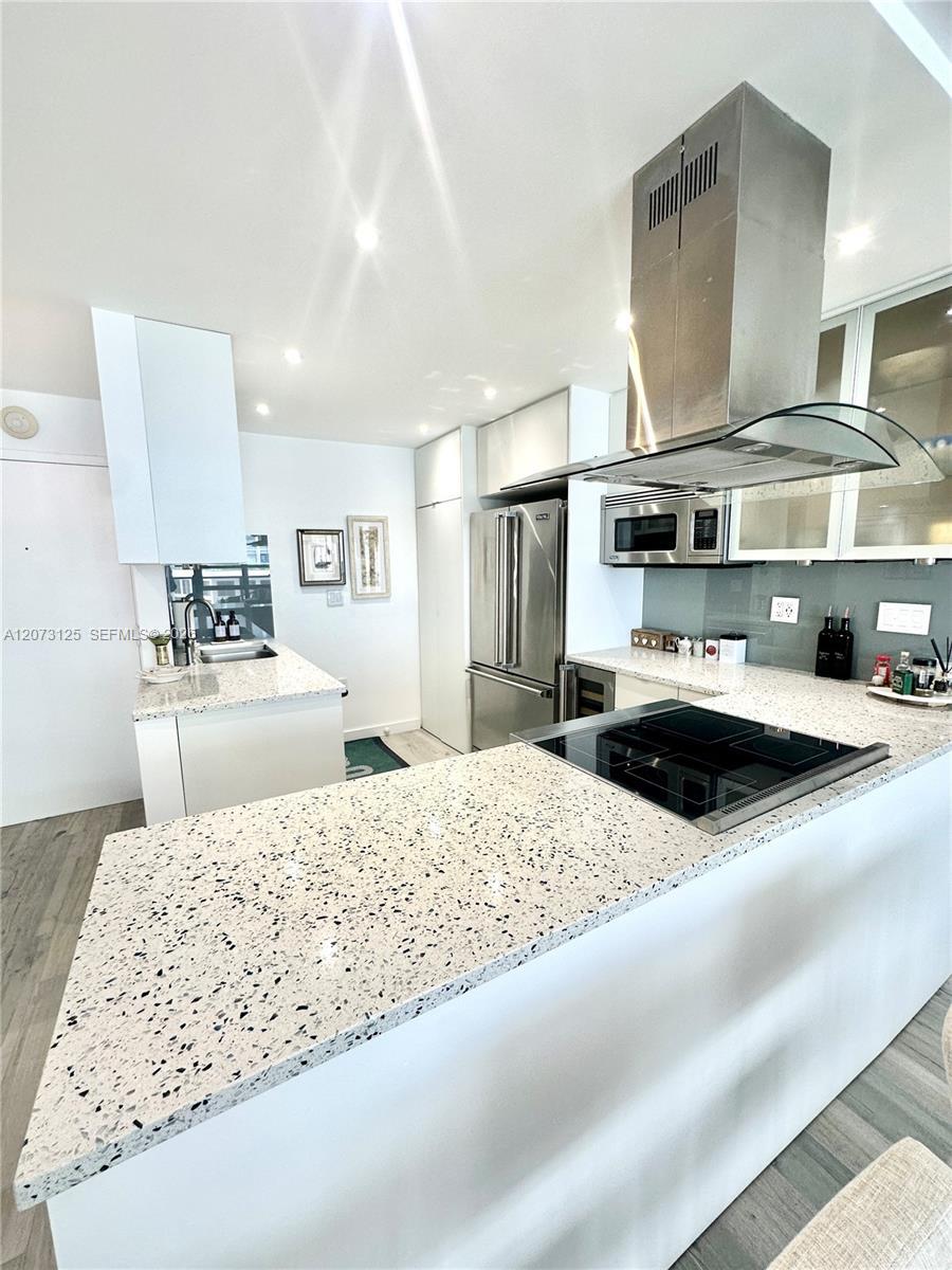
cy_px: 635
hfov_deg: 85.7
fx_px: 513
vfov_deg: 102.1
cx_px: 476
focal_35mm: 14
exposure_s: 1/120
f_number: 2.2
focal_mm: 2.22
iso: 100
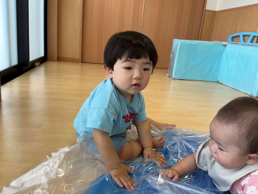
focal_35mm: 29
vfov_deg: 48.2
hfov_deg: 61.7
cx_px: 129
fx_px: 216
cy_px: 97
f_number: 1.8
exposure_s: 1/120
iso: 32
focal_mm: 3
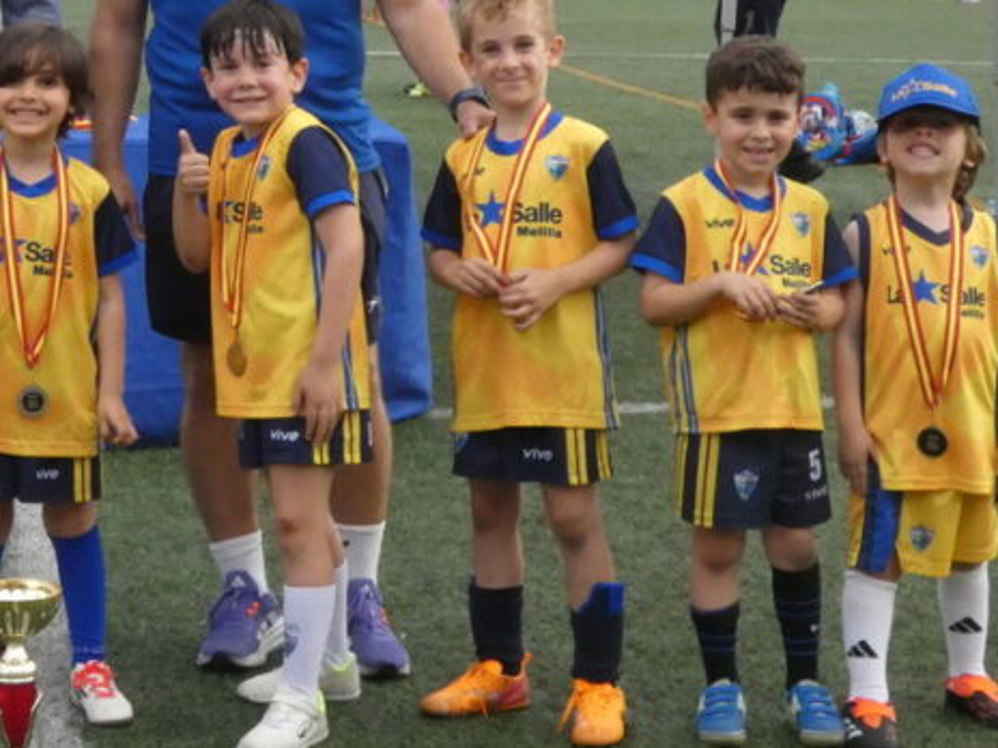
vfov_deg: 13.8
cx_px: 34
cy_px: 52
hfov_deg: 18.1
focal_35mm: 106
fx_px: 3056
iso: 800
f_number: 5.6
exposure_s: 1/800
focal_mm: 8.6
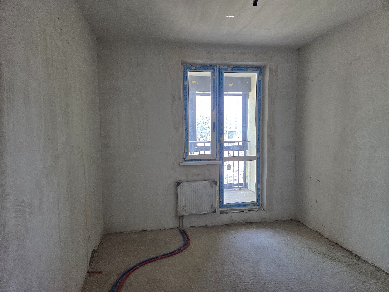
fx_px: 258
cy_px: 146
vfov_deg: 58.9
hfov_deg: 73.9
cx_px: 194
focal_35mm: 23
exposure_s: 1/100
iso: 200
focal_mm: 5.4
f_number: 1.8
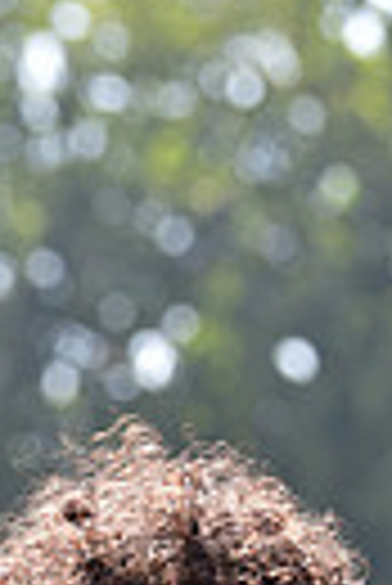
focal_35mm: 581
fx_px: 9464
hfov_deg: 2.4
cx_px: 241
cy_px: 1206
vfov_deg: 3.5
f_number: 5
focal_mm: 130
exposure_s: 1/250
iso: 100
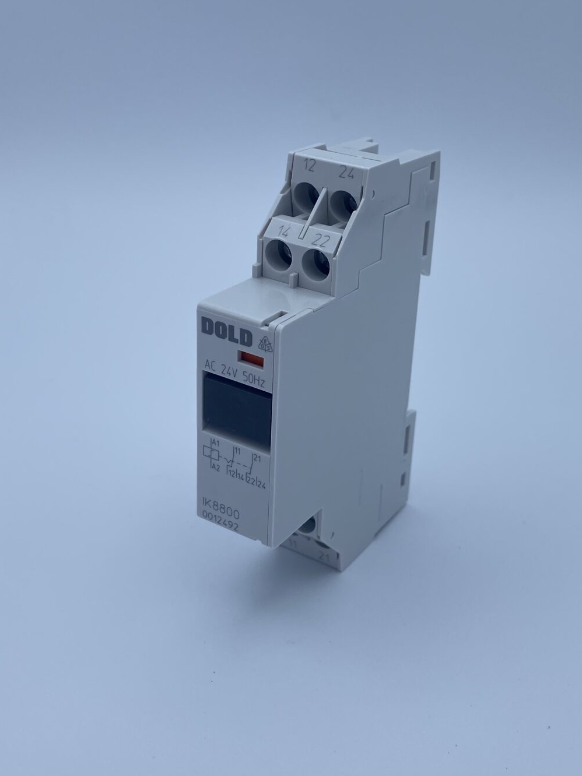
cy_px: 338
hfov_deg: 35.8
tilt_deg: -23.6
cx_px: 353
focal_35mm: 40
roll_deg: +0.1
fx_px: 897
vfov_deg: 46.7
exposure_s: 1/2066
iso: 32
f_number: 1.8
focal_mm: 4.25
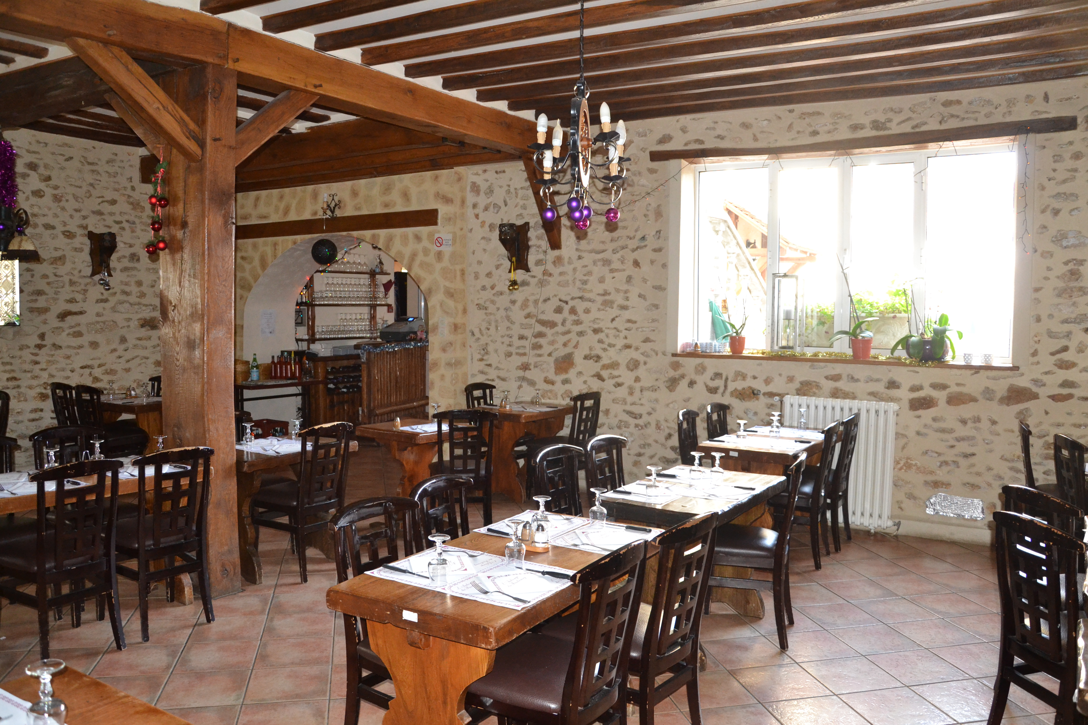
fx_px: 816
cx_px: 544
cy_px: 362
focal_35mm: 27
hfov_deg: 67.4
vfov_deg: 47.9
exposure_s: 1/60
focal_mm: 18
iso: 1600
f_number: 4
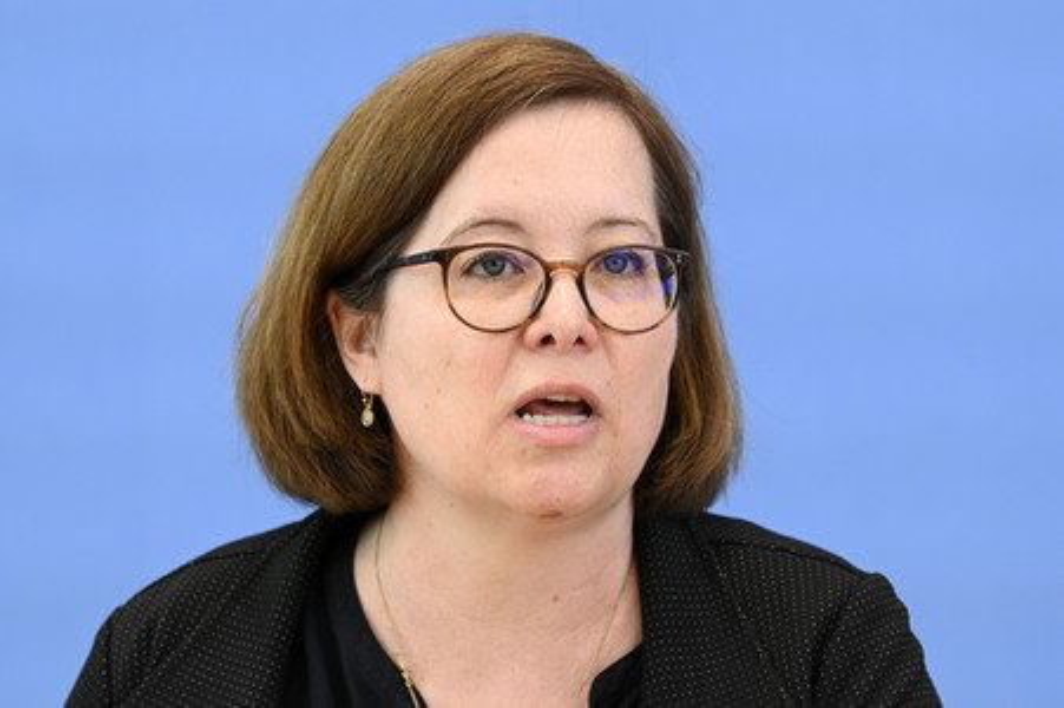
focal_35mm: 170
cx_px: 532
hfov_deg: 12.1
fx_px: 5021
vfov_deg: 8.1
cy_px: 354
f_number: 6.3
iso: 3200
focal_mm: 170
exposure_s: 1/400
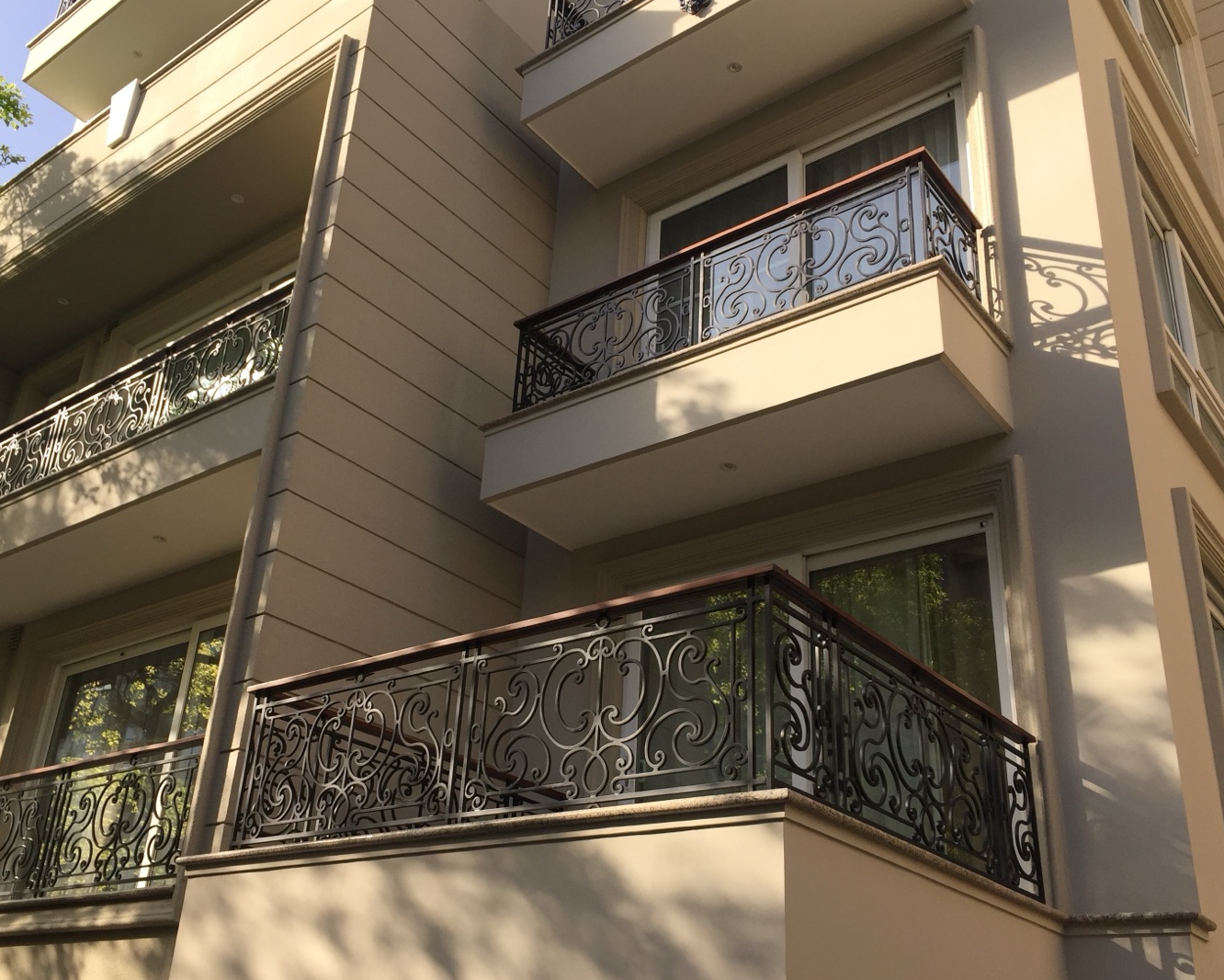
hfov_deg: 52.8
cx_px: 554
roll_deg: -4.3
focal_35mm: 34
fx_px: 1232
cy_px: 528
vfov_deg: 43.3
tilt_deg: +25.0
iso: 32
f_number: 2.2
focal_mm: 4.15
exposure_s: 1/791
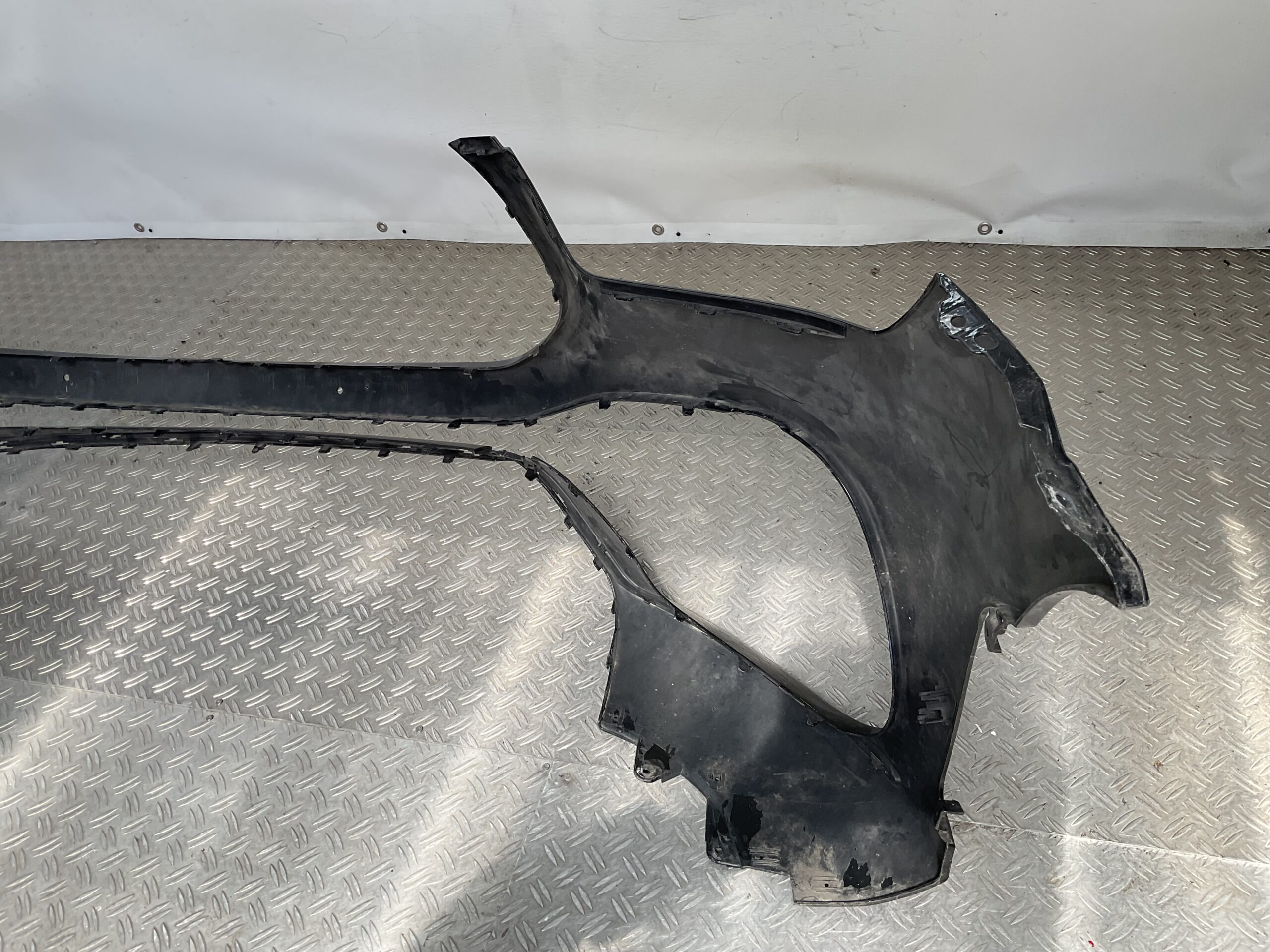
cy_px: 476
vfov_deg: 48.2
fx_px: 1064
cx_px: 635
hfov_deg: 61.7
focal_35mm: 29
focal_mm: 3
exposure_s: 1/325
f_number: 1.8
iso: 16
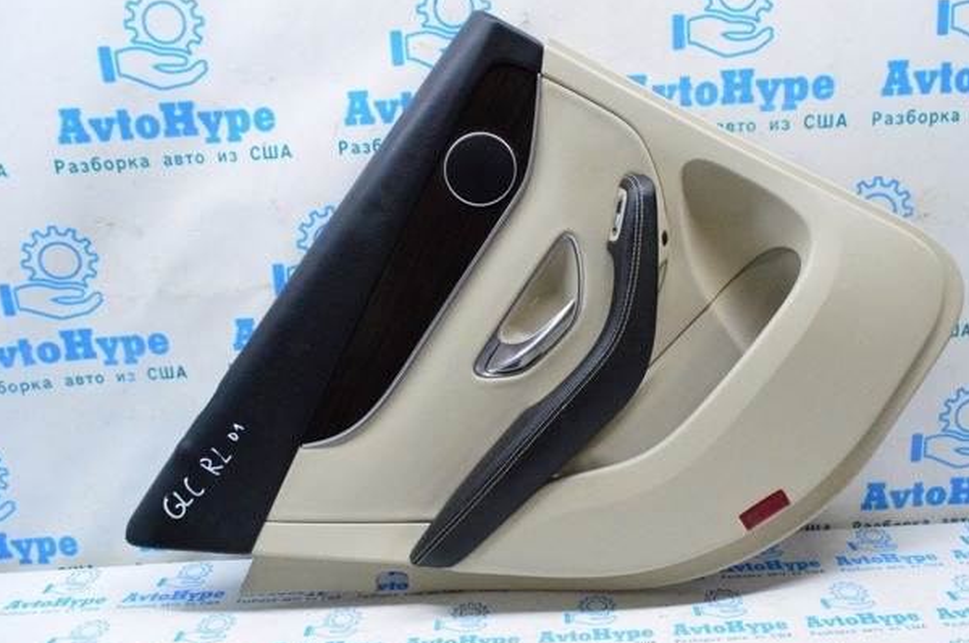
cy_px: 338
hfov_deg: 58.8
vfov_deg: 41.0
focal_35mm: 32
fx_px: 860
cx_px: 510
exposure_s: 1/200
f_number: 7.1
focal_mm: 20
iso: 6400
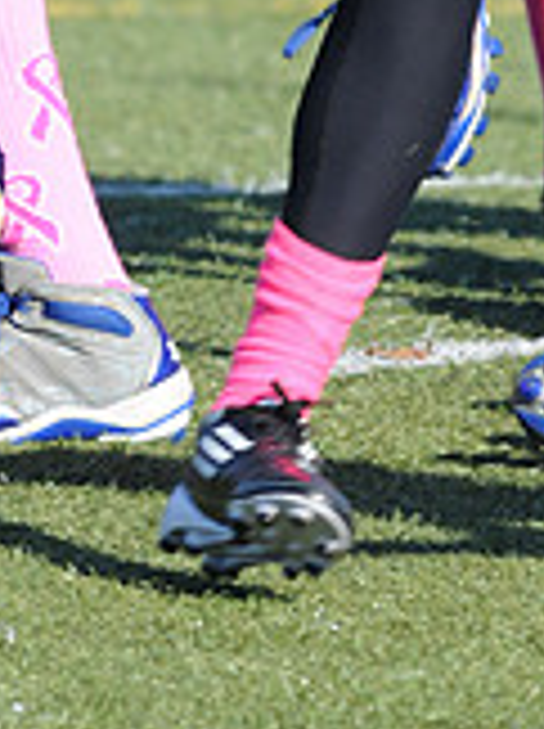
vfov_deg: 1.3
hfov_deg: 1.0
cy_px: -396
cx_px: 312
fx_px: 32543
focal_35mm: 1549
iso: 200
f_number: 6.3
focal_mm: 300
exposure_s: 1/500
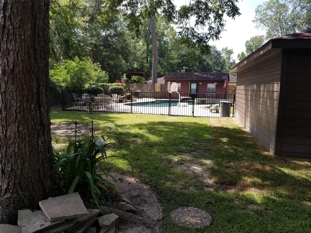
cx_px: 156
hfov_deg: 67.3
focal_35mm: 26
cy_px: 116
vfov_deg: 53.1
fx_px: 234
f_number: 1.7
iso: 50
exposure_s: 1/1012
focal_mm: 4.3
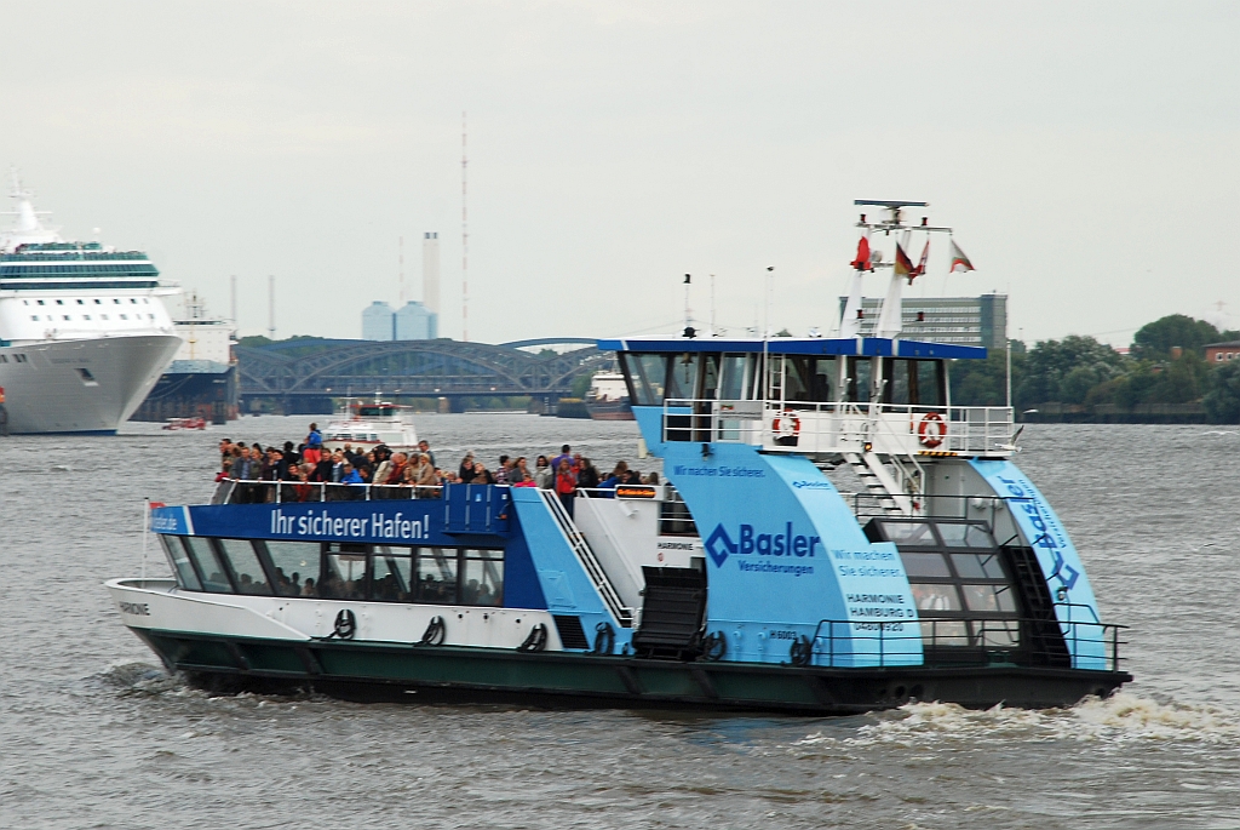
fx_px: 6982
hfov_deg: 10.1
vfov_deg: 6.8
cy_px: 415
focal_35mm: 202
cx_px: 620
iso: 200
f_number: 9
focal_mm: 135
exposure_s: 1/125
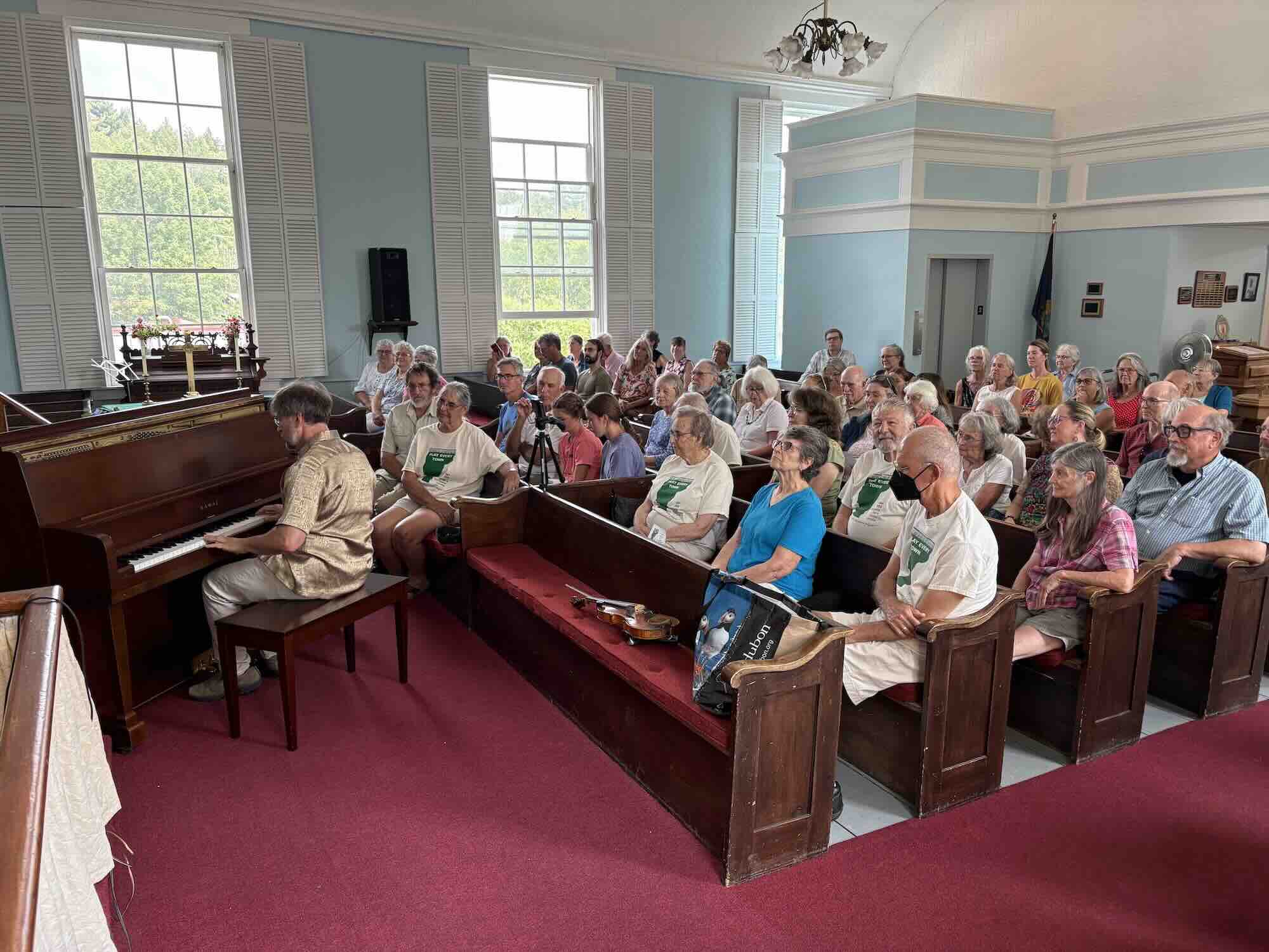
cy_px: 476
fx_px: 953
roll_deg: +0.4
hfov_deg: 67.3
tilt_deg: -13.4
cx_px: 634
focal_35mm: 26
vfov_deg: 53.1
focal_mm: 5.96
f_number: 1.6
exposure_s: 1/121
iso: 125
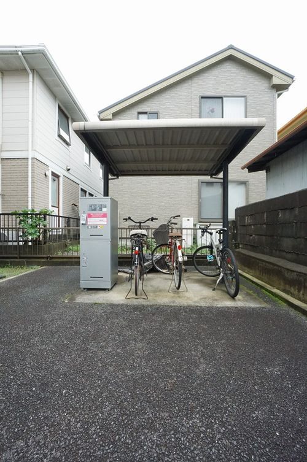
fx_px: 192
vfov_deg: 100.5
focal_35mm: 15
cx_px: 154
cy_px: 231
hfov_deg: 77.2
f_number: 9
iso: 1600
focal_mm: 10
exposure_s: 1/250
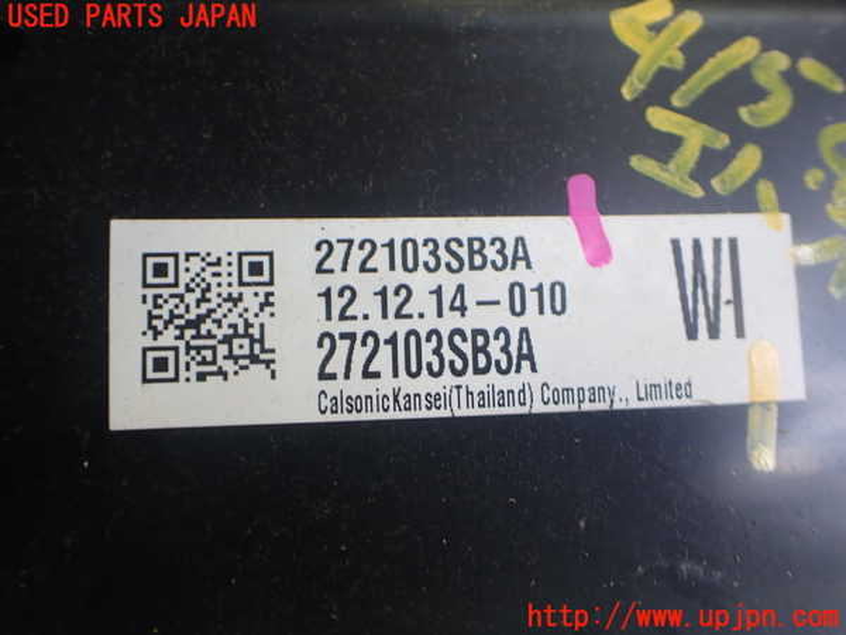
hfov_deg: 60.0
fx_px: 733
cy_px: 318
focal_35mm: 30
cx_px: 423
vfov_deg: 46.8
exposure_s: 1/125
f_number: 2.3
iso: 160
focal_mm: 5.4
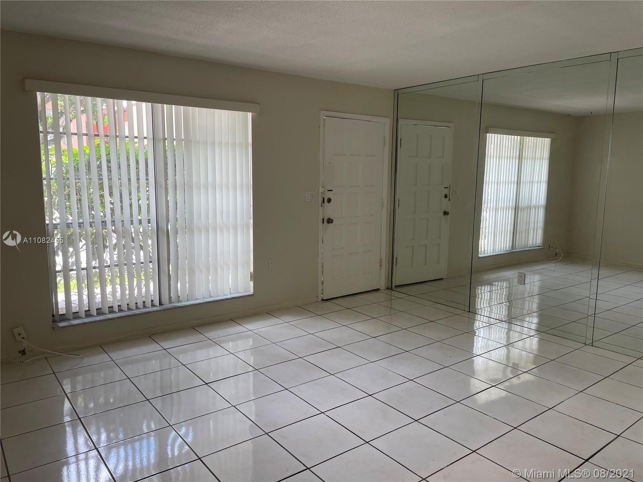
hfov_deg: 67.3
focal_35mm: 26
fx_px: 483
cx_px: 322
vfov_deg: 53.1
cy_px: 241
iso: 50
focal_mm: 4.2
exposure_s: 1/120
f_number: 1.6
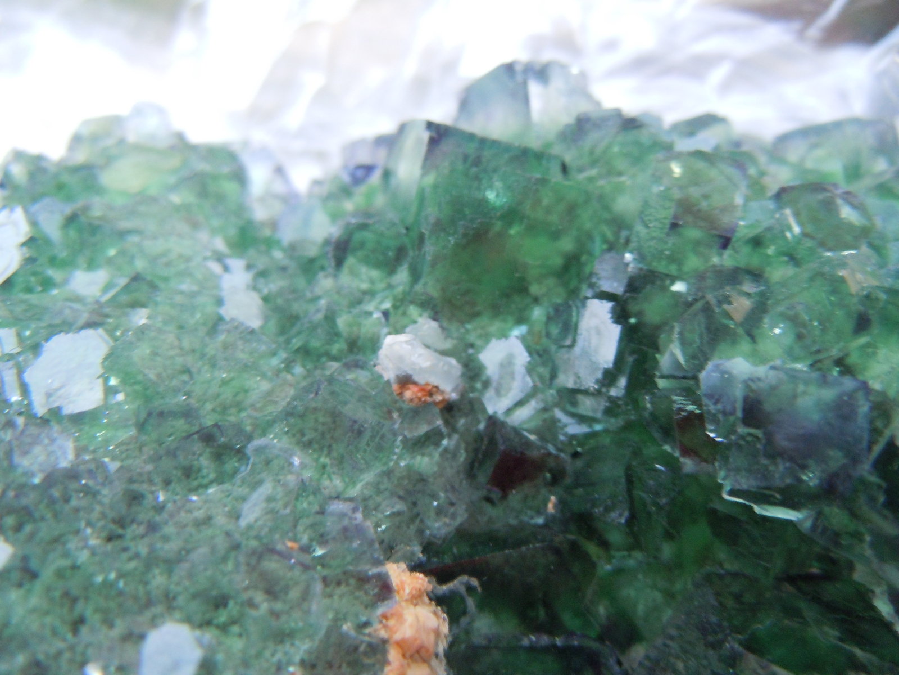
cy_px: 338
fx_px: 779
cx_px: 450
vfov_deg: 46.8
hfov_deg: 60.0
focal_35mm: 30
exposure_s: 1/10
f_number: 3.5
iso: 400
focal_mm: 5.4
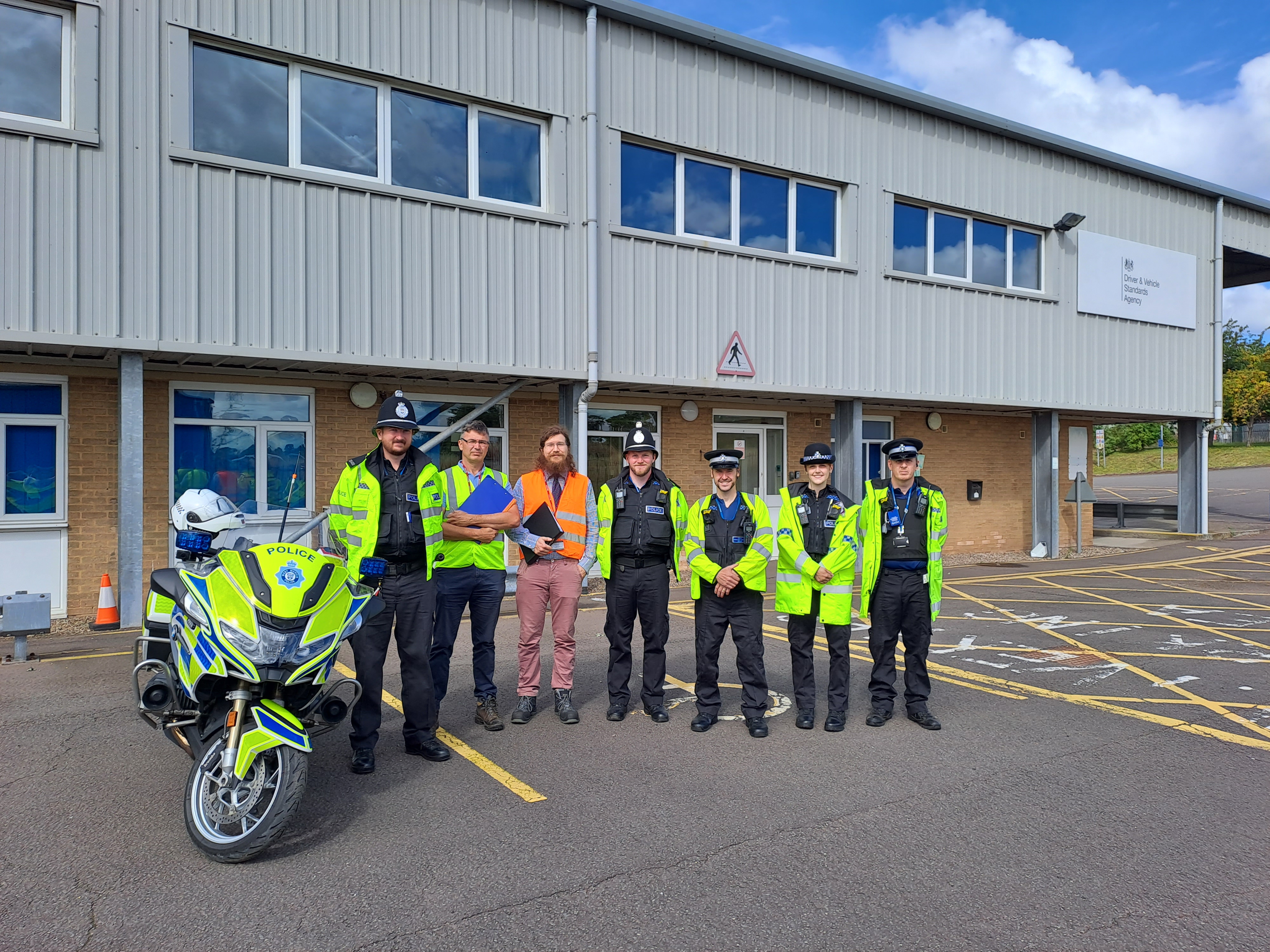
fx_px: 917
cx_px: 635
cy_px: 476
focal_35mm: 25
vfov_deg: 54.9
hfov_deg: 69.4
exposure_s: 1/1155
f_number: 1.8
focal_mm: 4.65
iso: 32
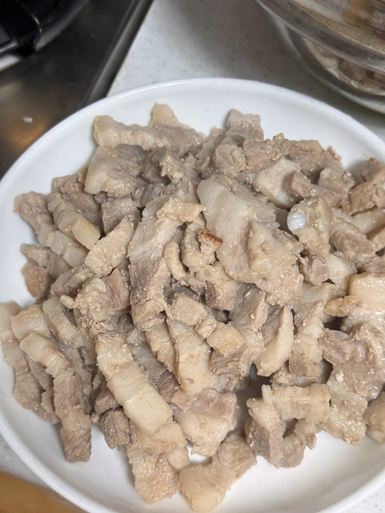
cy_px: 256
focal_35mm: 48
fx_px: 712
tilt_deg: -64.9
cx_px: 192
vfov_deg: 39.7
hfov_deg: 30.3
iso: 80
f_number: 1.78
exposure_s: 1/60
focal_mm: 6.76
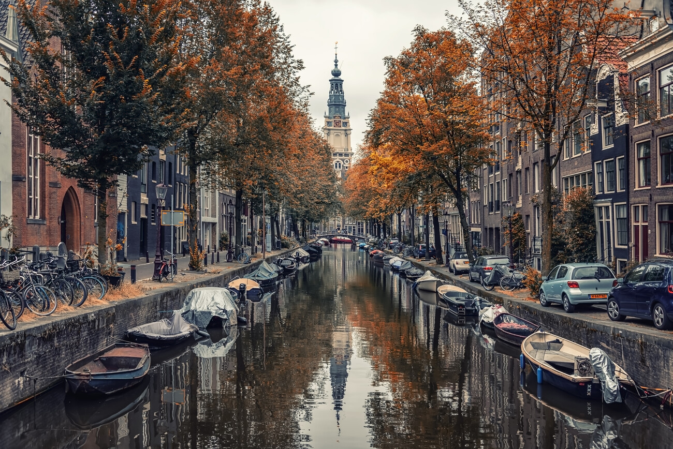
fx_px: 673
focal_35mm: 36
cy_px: 224
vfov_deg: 36.9
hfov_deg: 53.1
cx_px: 336
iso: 64
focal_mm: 36
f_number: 4.5
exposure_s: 1/125
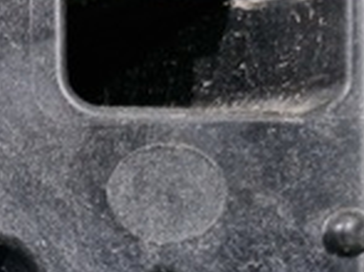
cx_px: -59
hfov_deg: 18.7
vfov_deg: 13.9
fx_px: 1051
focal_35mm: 100
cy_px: 403
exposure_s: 1/50
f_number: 1.8
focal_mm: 5.4
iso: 640
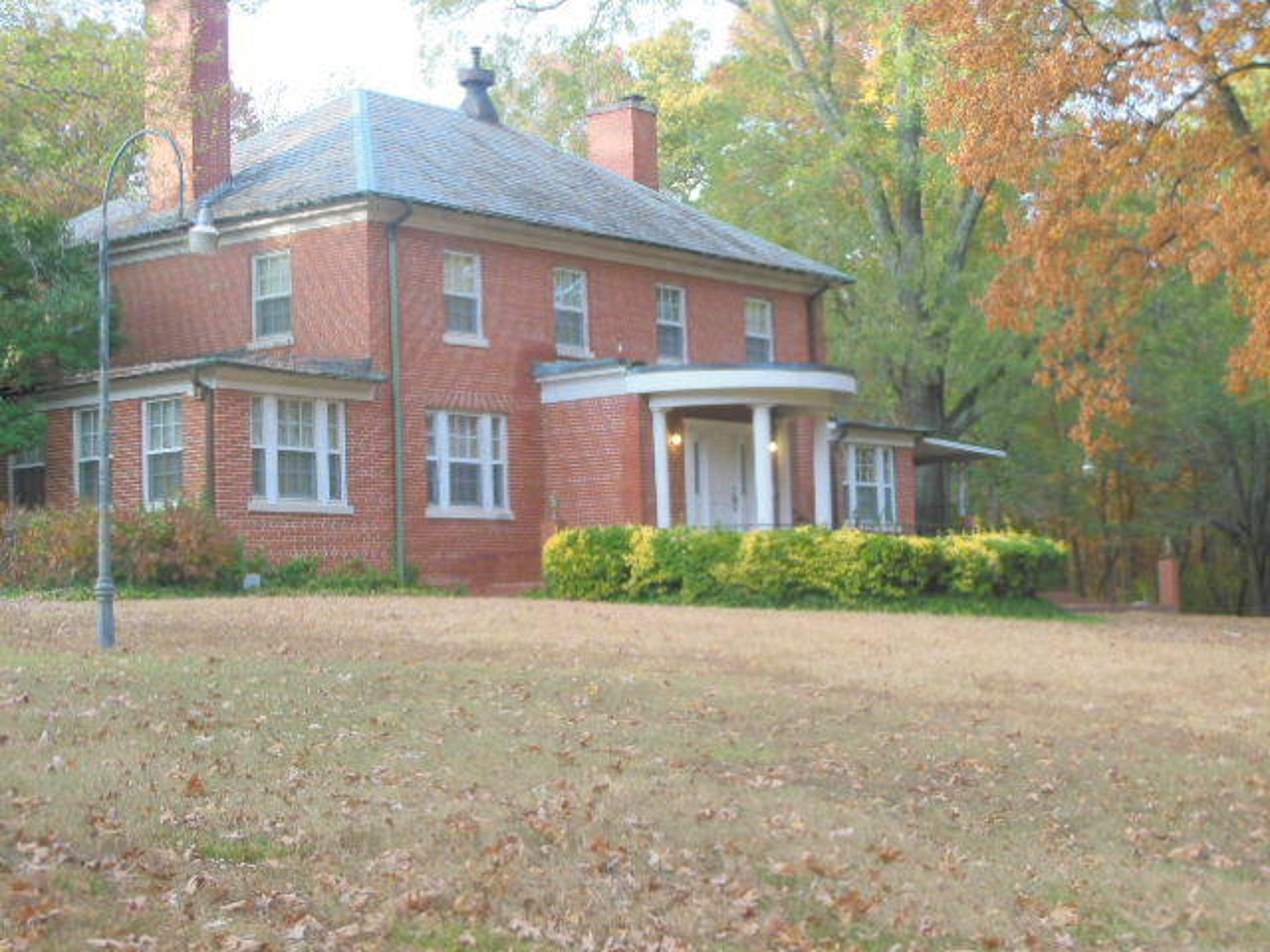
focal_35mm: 66
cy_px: 476
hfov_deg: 29.4
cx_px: 635
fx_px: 2421
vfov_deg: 22.3
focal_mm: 11.7
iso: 400
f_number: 4.3
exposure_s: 1/250
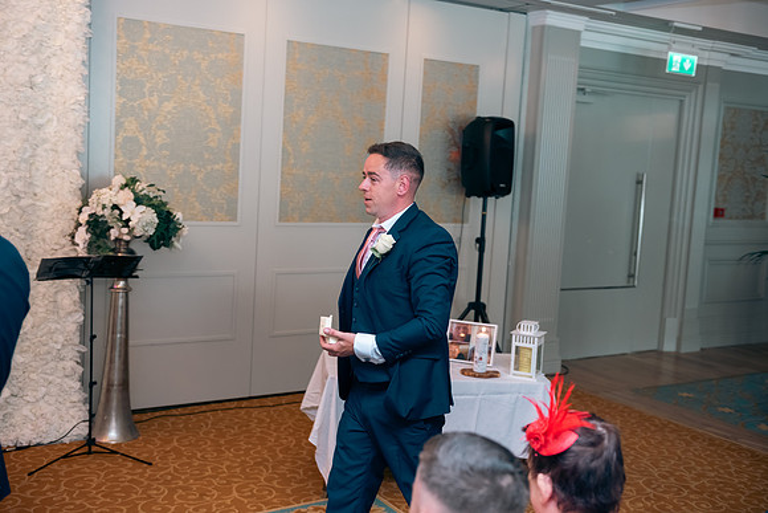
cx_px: 384
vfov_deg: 33.4
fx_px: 853
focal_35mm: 40
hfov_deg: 48.4
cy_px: 256
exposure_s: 1/160
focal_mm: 40
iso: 640
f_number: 3.5
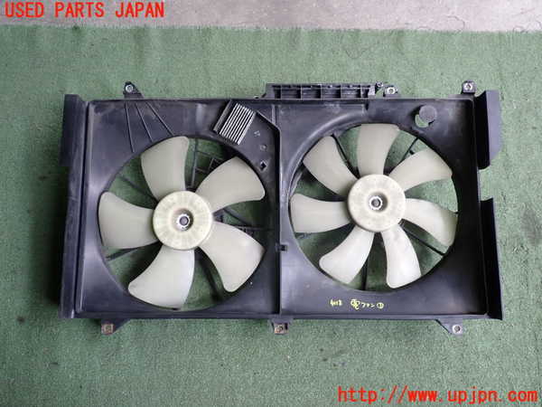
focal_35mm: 30
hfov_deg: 60.0
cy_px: 204
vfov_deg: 46.8
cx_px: 271
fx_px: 470
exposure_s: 1/80
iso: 200
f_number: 2.3
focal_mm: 5.4
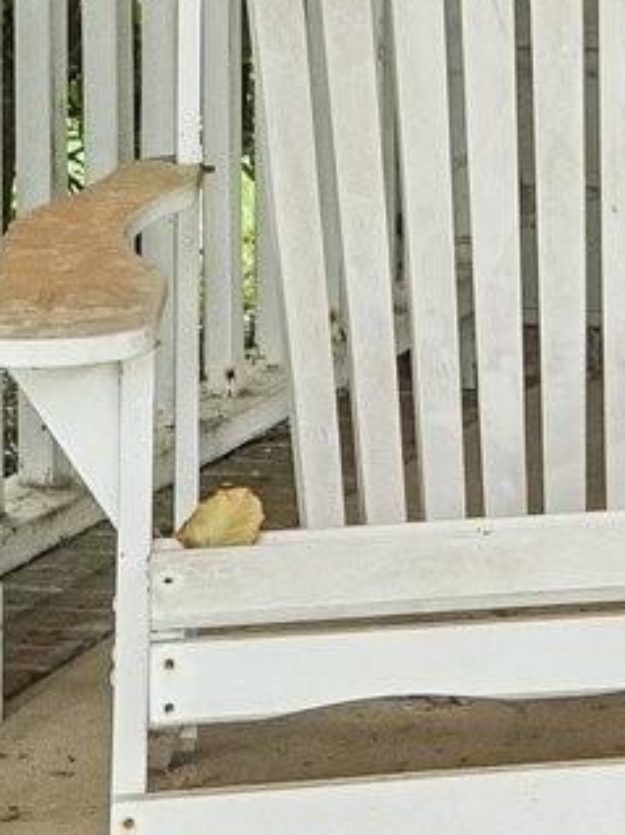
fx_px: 4484
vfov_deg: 10.0
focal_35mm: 186
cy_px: -705
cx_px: 1127
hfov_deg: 7.7
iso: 400
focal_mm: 20
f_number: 8
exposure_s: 1/6
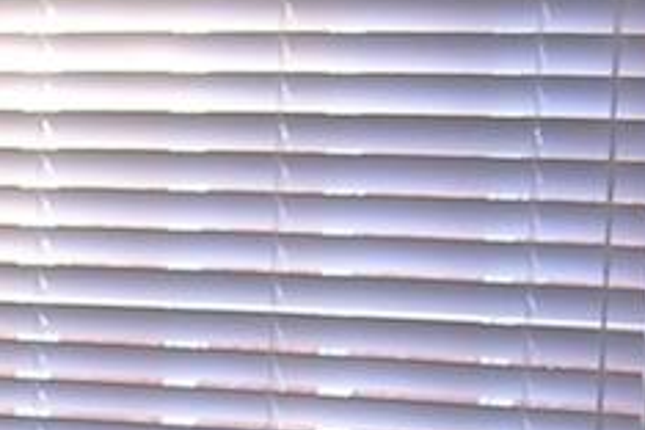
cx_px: 58
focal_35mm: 159
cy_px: 770
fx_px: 2849
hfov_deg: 12.8
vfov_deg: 8.3
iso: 50
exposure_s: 1/30
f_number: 2.9
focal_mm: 5.8
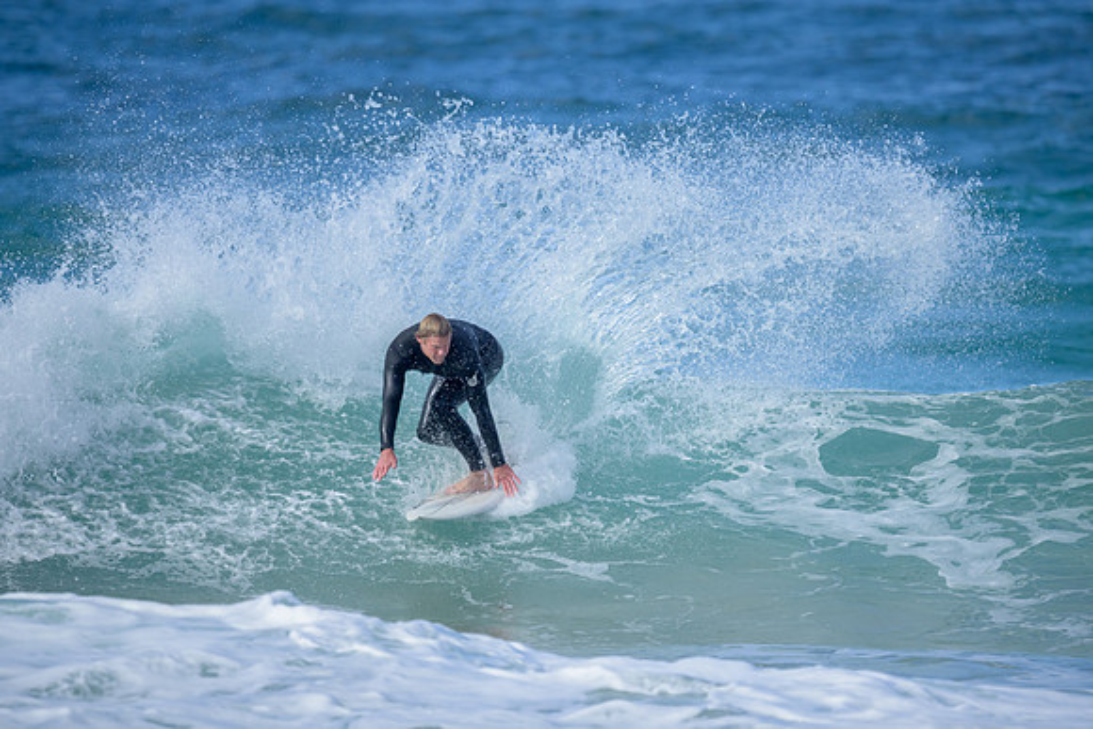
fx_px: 24293
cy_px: 364
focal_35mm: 800
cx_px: 546
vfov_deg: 1.7
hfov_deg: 2.6
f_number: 6.3
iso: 560
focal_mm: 800
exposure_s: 1/2500
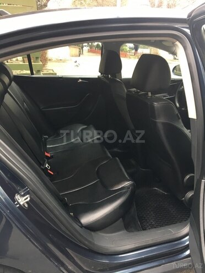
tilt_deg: -22.8
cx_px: 102
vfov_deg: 61.7
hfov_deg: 48.2
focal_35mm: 29
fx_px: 229
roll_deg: +0.1
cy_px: 136
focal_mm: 4.15
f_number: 2.2
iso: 64
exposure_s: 1/33
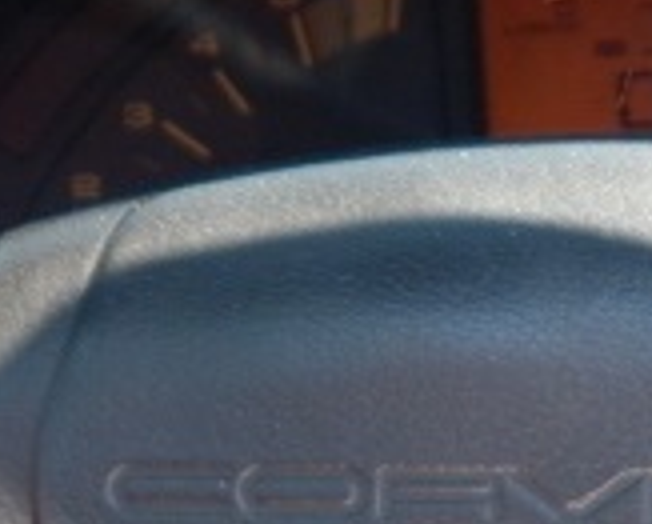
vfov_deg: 11.5
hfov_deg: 14.2
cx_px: 600
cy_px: 156
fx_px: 2590
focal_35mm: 134
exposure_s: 1/80
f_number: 2.8
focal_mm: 5
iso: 80
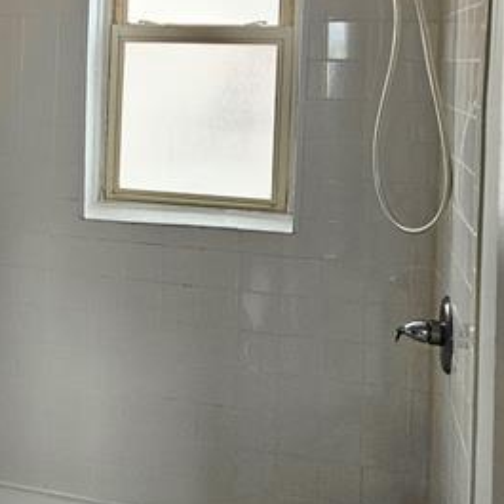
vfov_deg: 28.5
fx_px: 972
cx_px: -36
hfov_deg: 26.9
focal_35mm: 59
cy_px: 101
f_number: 1.8
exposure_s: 1/182
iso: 160
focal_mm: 5.4
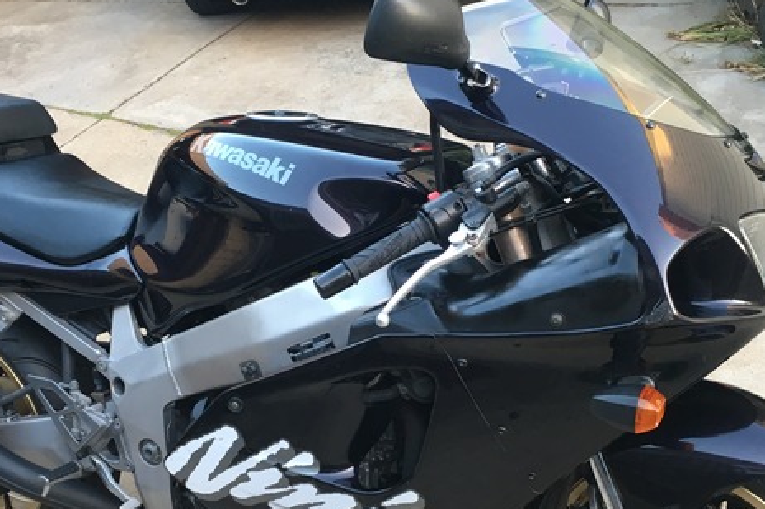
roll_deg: +8.5
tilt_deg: -34.1
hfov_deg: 38.2
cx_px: 358
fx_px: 1105
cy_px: 404
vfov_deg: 25.5
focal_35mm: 52
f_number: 2.2
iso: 40
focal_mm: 4.15
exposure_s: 1/33
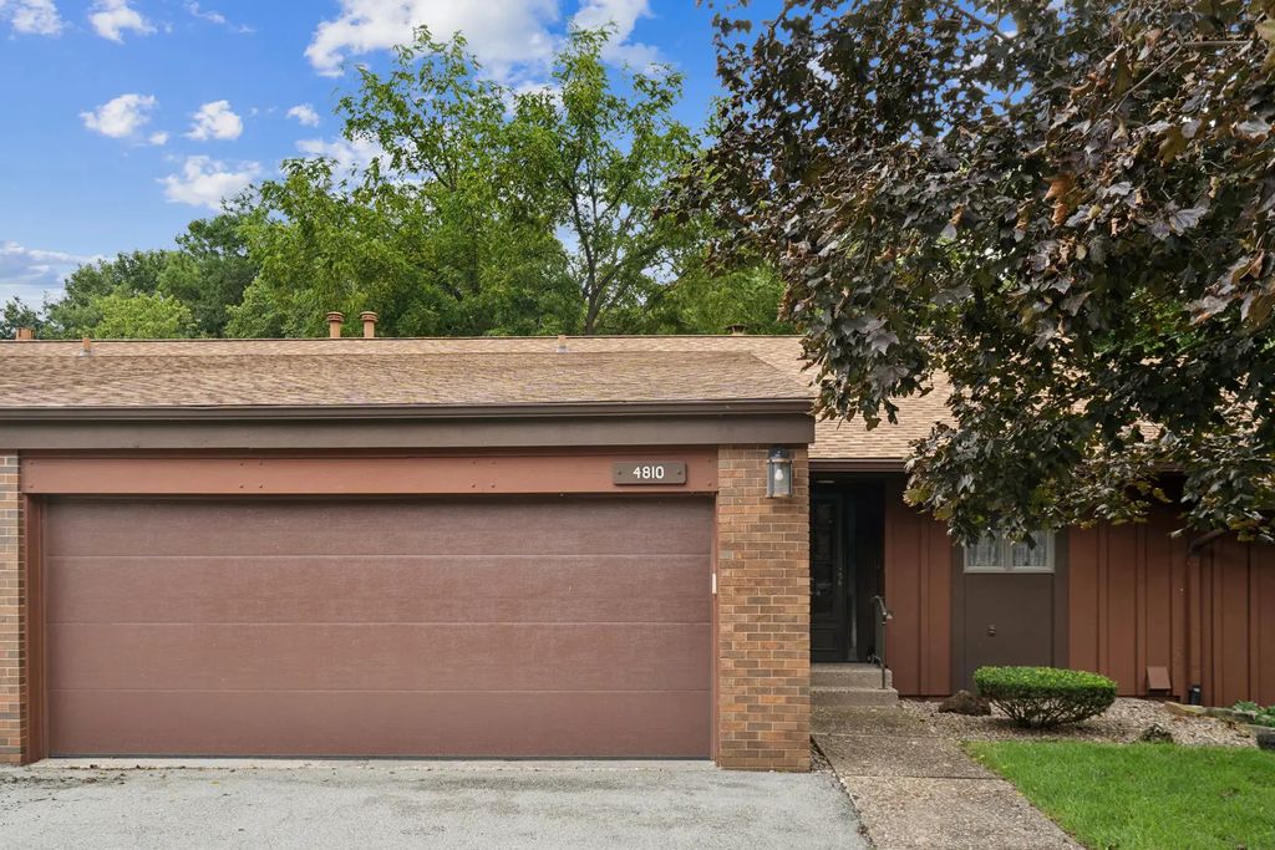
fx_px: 992
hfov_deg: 65.5
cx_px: 638
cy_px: 425
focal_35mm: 28
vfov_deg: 46.4
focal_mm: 28
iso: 125
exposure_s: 1/60
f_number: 6.3
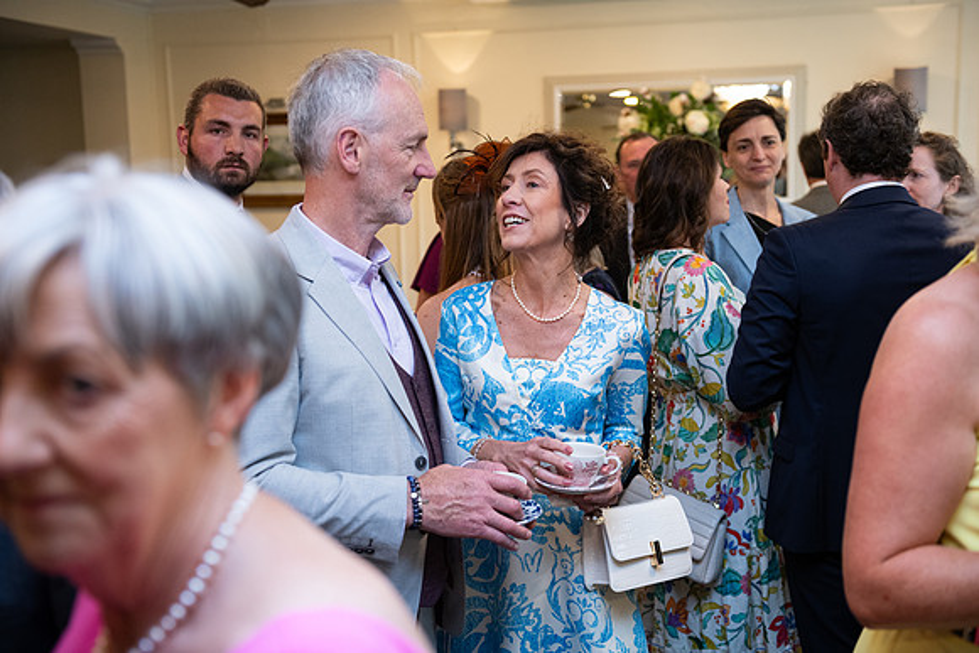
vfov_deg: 29.9
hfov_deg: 43.6
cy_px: 326
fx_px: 1224
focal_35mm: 45
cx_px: 490
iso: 800
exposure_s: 1/160
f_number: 3.5
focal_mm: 45
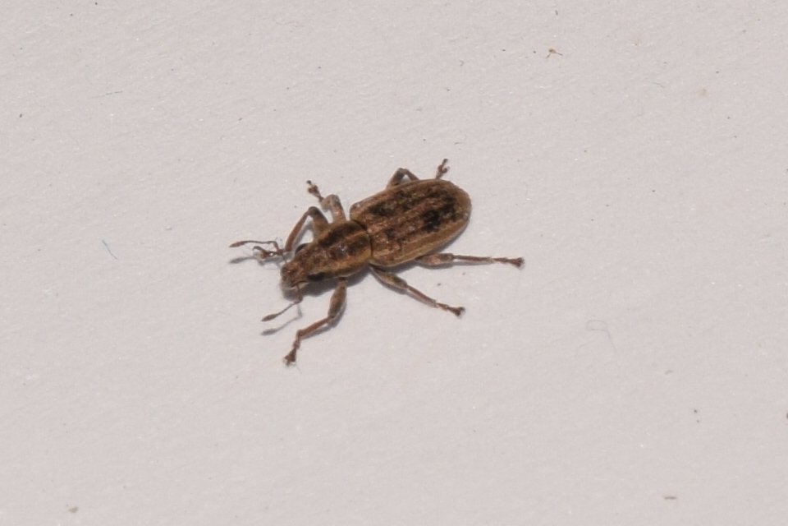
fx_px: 4596
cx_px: 394
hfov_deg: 9.8
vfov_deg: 6.5
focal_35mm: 210
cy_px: 263
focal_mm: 140
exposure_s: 1/200
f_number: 16
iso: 100
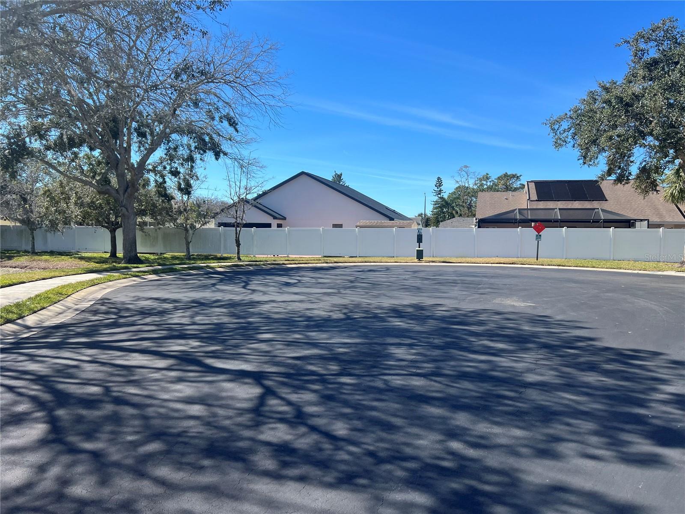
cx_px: 342
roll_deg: +2.1
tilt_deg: -1.0
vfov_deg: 53.1
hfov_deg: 67.3
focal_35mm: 26
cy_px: 257
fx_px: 515
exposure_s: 1/2915
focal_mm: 5.7
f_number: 1.5
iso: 50
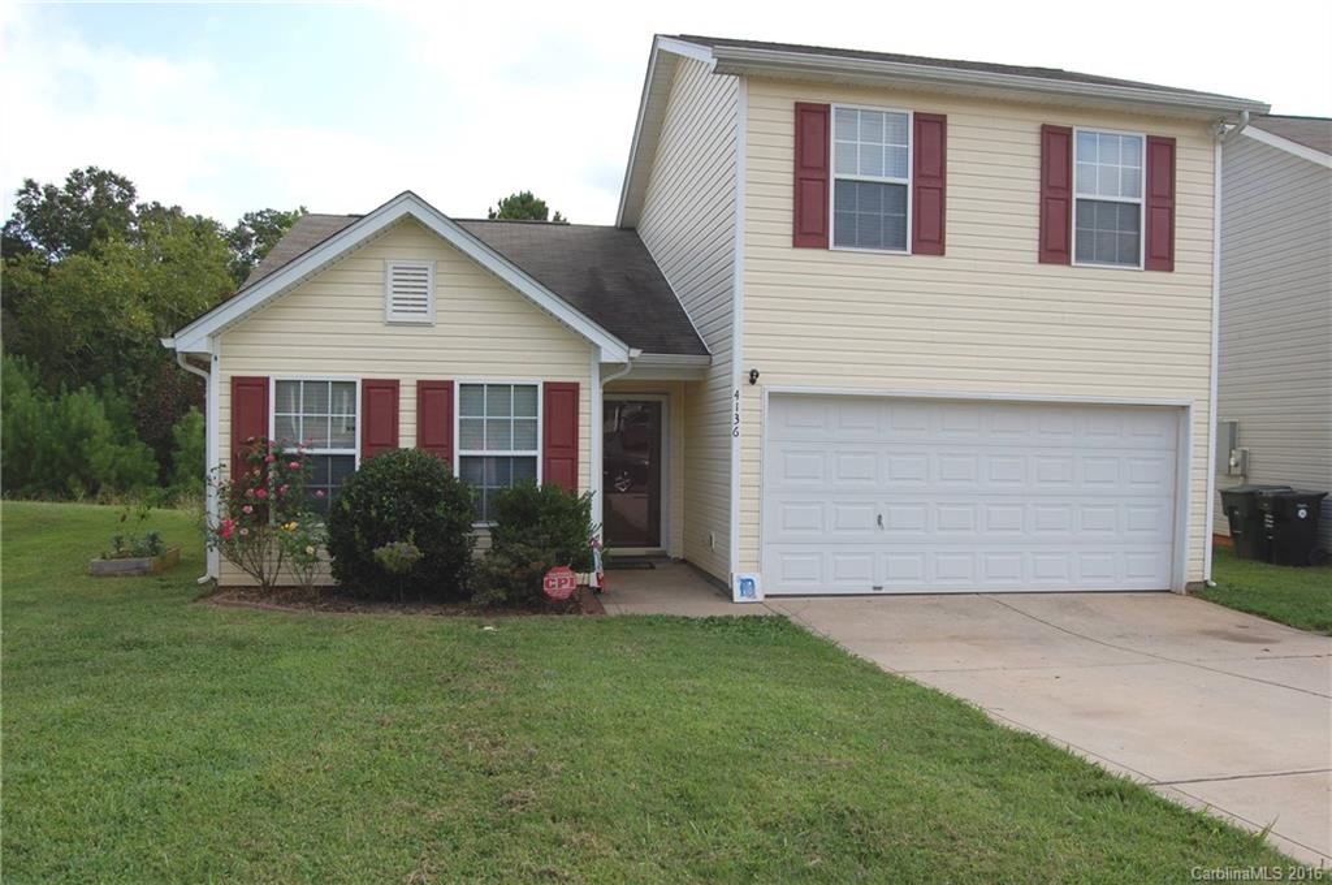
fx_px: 998
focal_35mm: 27
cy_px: 442
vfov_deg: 47.8
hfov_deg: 67.4
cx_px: 666
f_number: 8
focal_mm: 18
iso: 200
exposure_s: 1/250
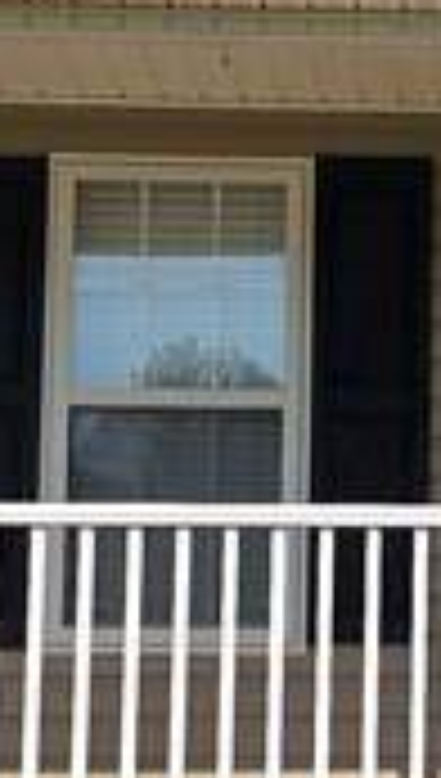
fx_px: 3060
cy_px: 405
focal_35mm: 148
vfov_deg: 14.5
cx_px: 666
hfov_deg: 8.1
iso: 12
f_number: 1.7
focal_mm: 6.3
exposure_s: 1/950
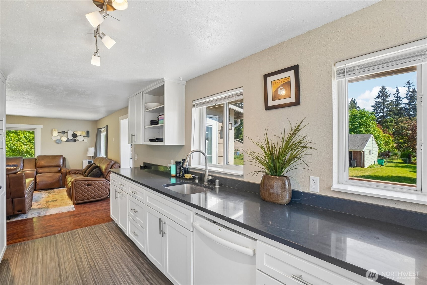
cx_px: 214
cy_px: 142
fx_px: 190
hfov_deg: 96.7
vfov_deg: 73.7
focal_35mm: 16
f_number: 8
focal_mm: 16
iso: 400
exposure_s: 1/40
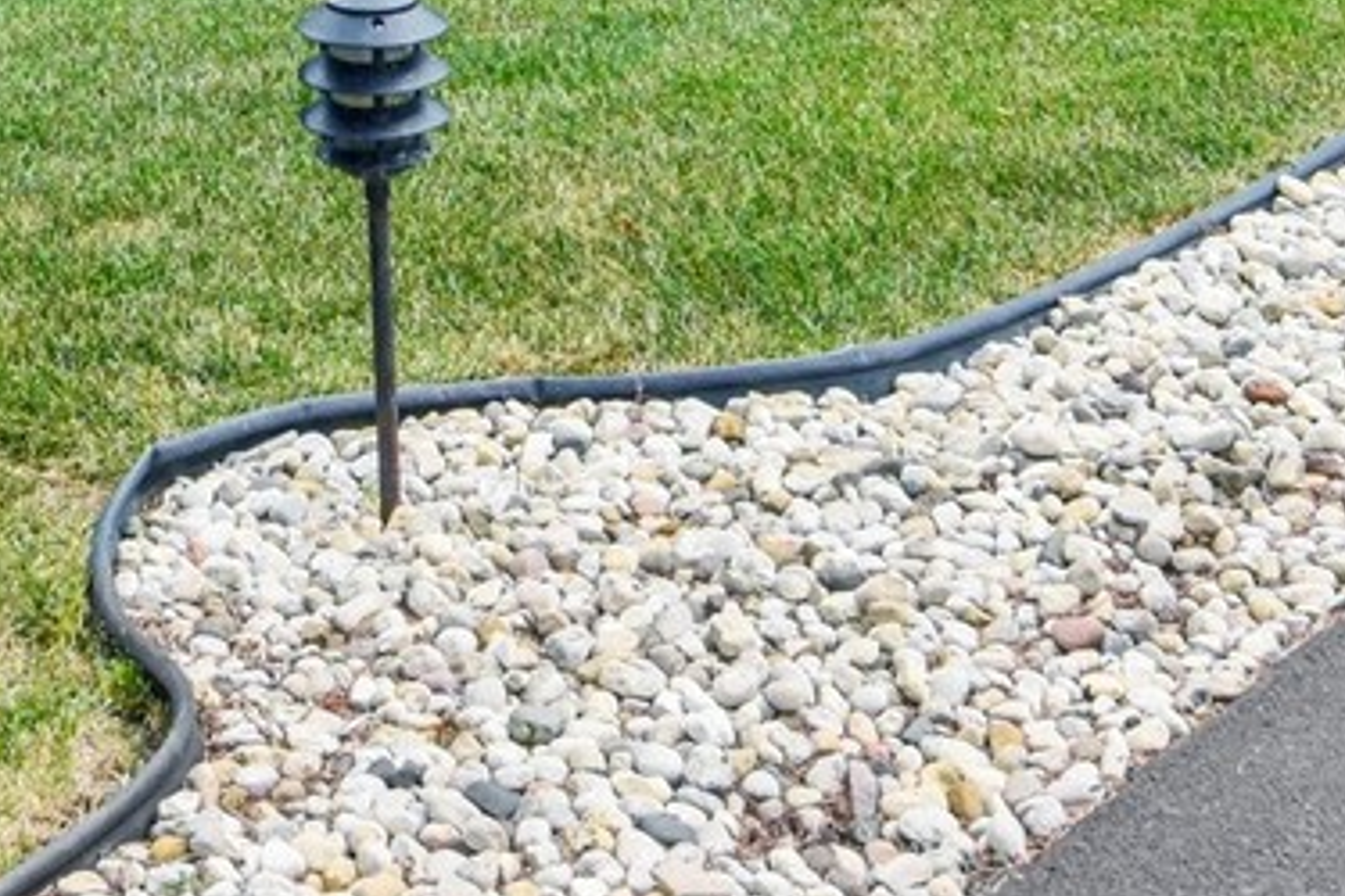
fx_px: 4035
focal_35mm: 108
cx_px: 310
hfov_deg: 18.8
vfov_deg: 11.3
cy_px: -968
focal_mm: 25
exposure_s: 1/400
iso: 320
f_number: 8
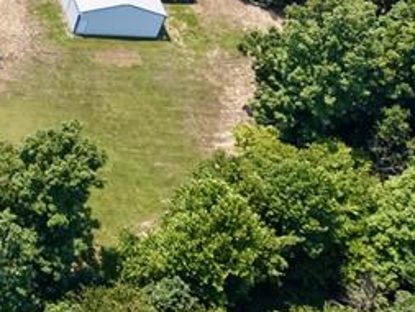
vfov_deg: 14.4
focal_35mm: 97
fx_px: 1163
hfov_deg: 16.2
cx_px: -384
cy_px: -130
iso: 240
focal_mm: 8.67
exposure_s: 1/5000
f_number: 1.8
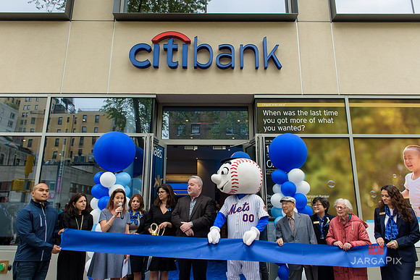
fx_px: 280
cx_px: 210
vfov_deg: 53.2
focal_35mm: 24
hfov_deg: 73.7
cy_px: 140
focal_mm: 24
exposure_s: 1/250
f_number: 5
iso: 200
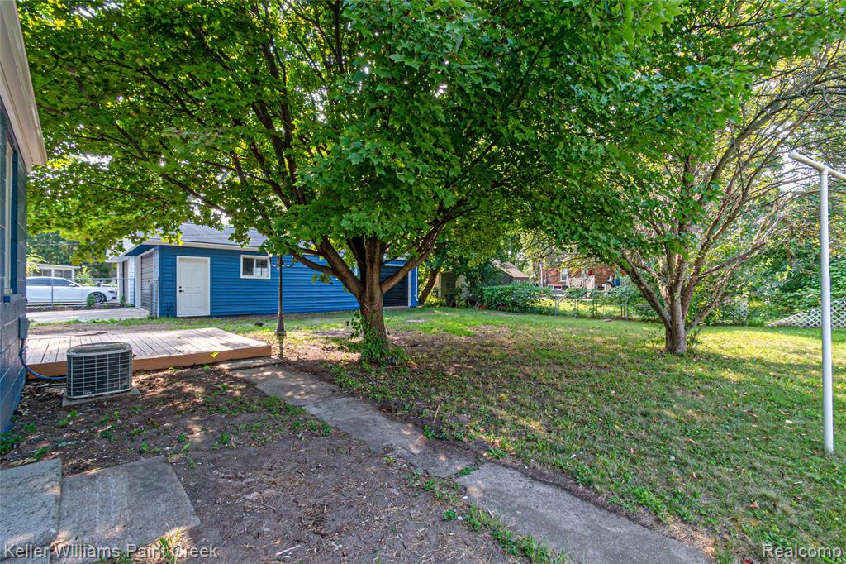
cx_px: 423
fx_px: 352
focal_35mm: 15
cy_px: 282
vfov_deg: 77.3
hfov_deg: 100.4
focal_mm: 10
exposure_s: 1/125
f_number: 16
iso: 1250
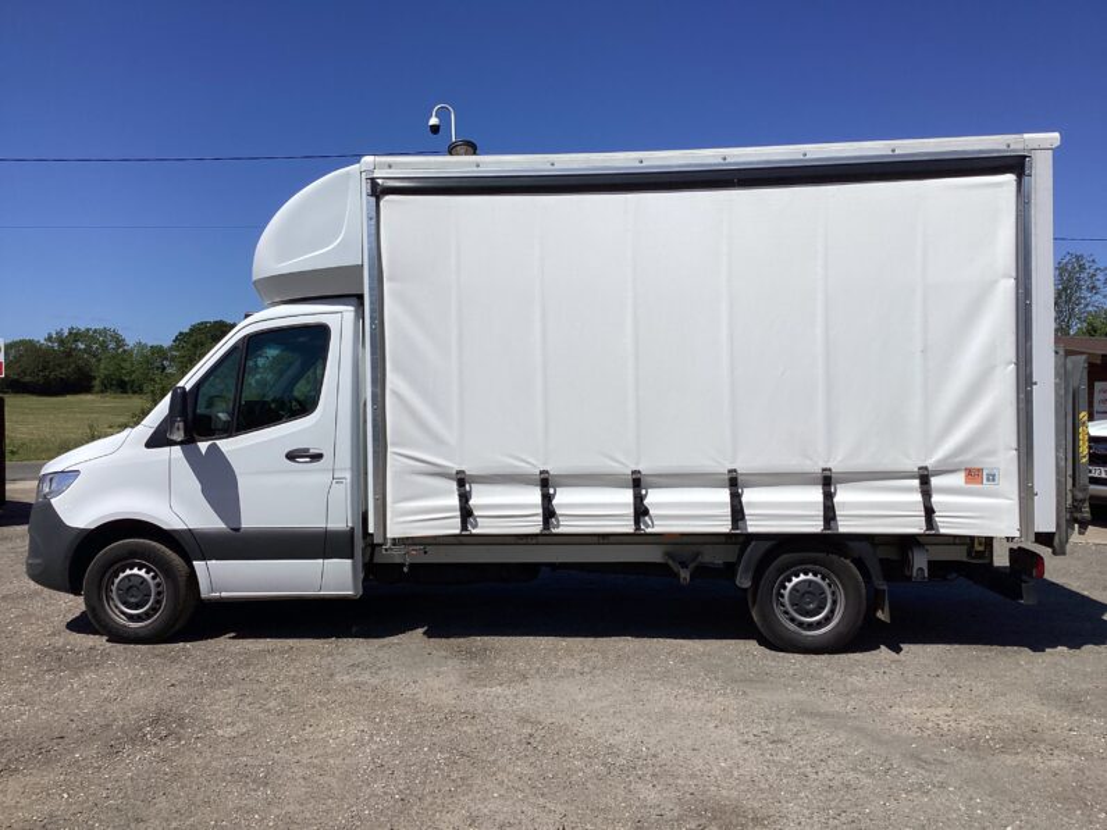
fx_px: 991
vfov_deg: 45.4
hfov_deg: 58.4
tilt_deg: -0.5
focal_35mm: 31
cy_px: 415
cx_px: 554
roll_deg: -0.7
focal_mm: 3.3
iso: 25
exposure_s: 1/3135
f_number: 2.4
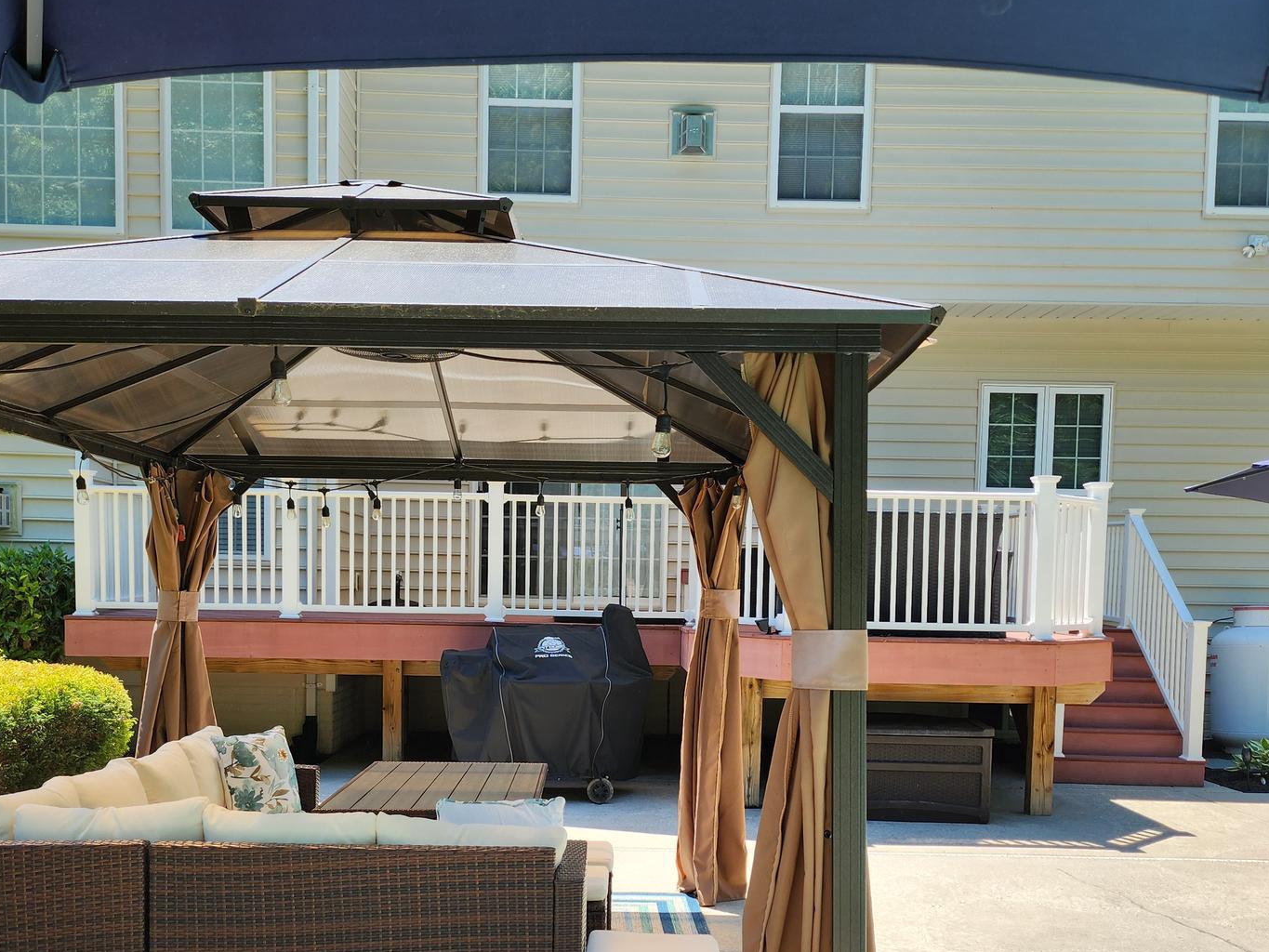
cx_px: 588
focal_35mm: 36
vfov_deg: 39.1
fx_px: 1320
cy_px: 644
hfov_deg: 51.3
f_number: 1.8
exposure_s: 1/1588
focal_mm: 5
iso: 50
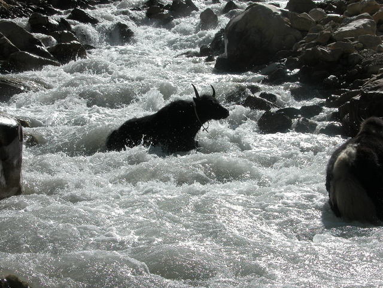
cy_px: 144
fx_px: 918
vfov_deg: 17.8
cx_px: 192
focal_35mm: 83
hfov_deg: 23.6
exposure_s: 1/877
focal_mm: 21
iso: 100
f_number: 6.2
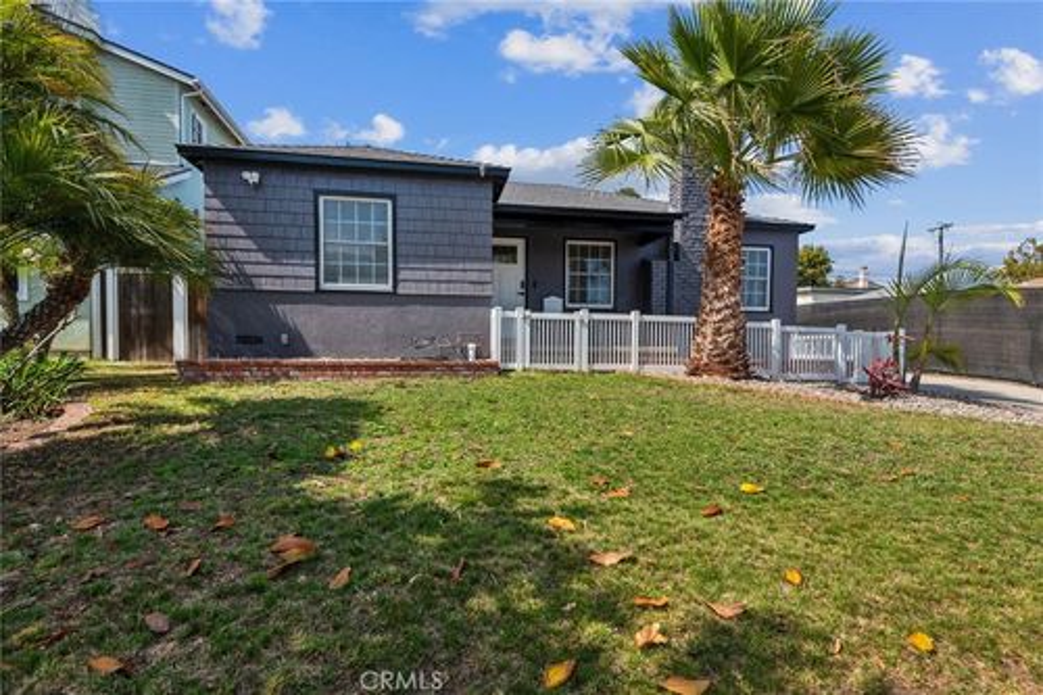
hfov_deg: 86.9
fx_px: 550
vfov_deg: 64.5
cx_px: 522
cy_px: 348
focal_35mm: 19
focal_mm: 19
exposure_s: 1/125
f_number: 11
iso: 125
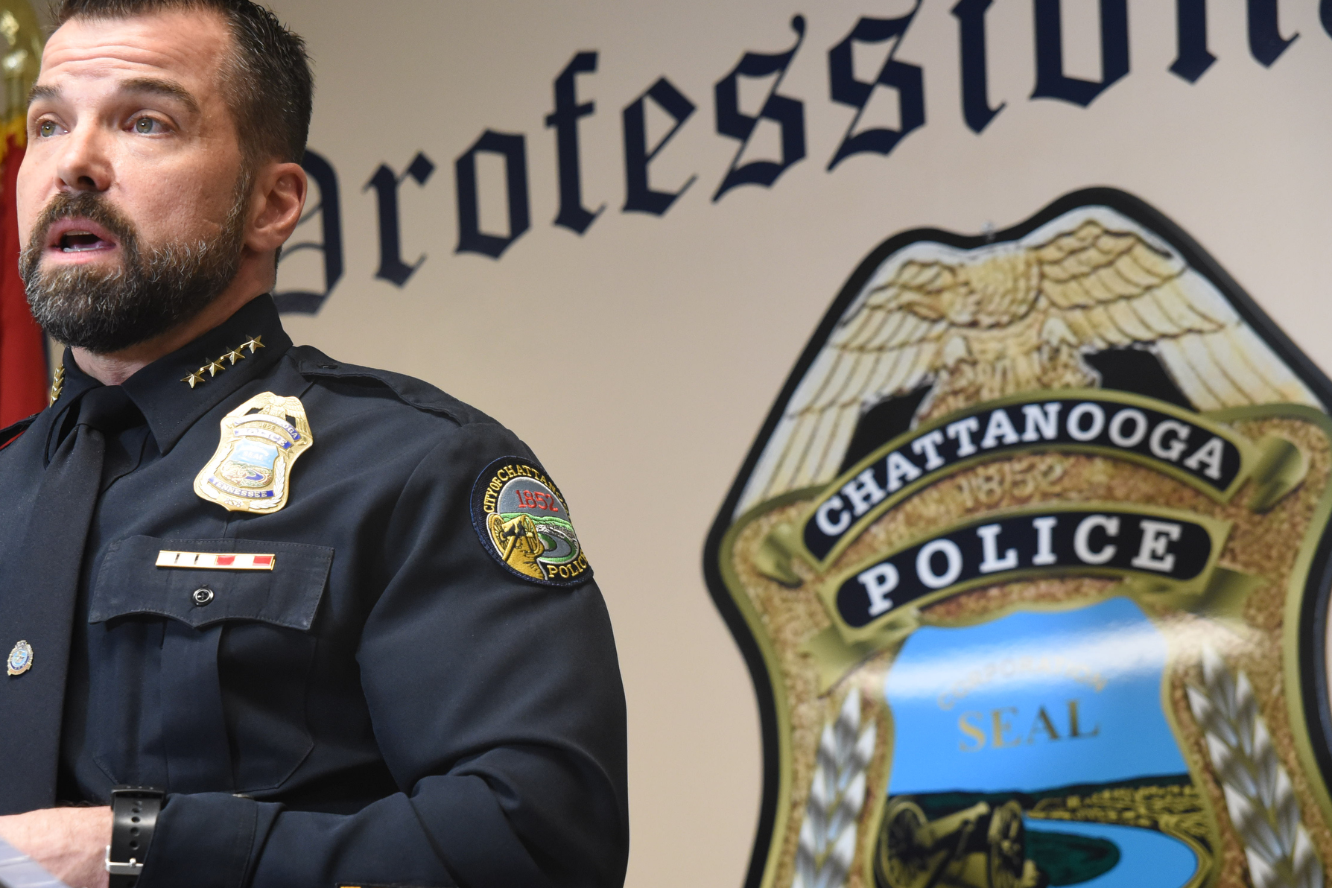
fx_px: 3478
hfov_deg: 21.6
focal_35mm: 94
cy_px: 485
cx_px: 477
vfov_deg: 14.5
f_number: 5
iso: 3200
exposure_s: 1/250
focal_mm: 70
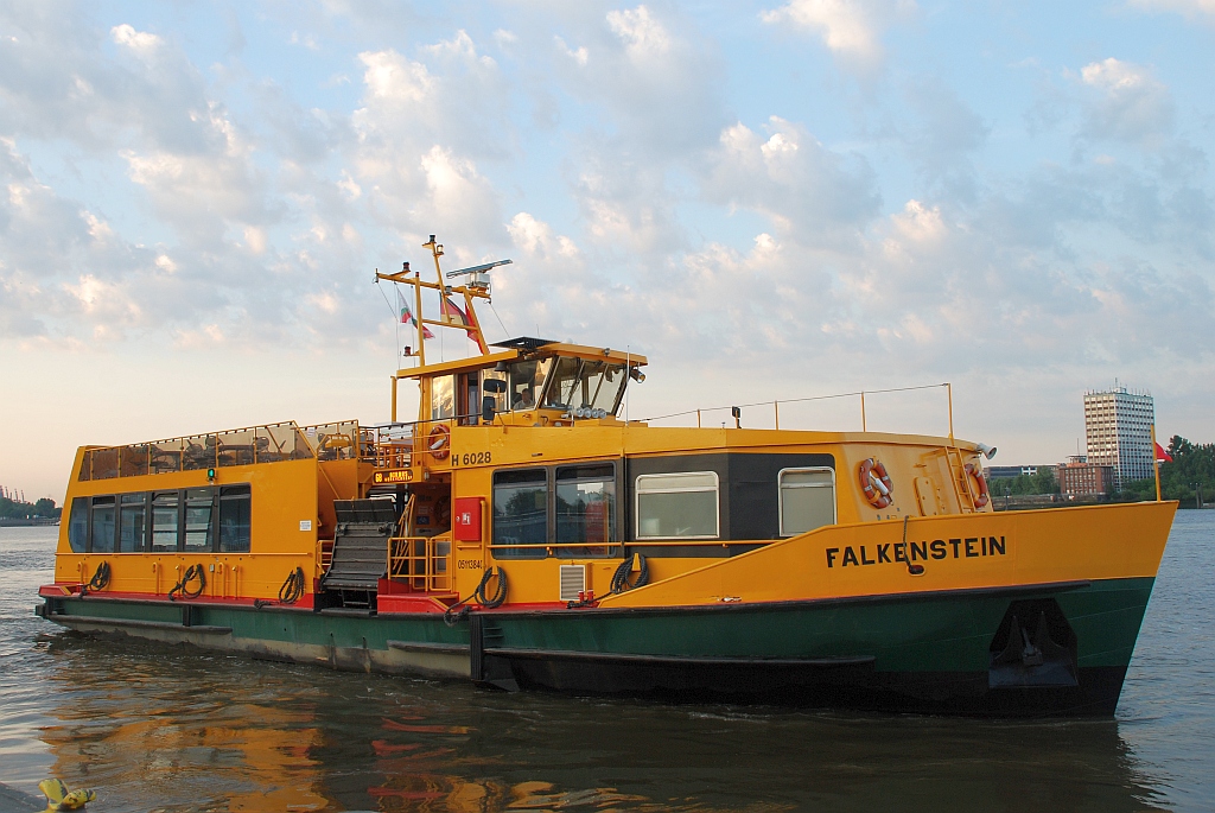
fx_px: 1115
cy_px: 406
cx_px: 608
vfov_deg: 40.1
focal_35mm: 33
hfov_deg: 57.2
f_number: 6.3
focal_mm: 22
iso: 200
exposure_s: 1/60
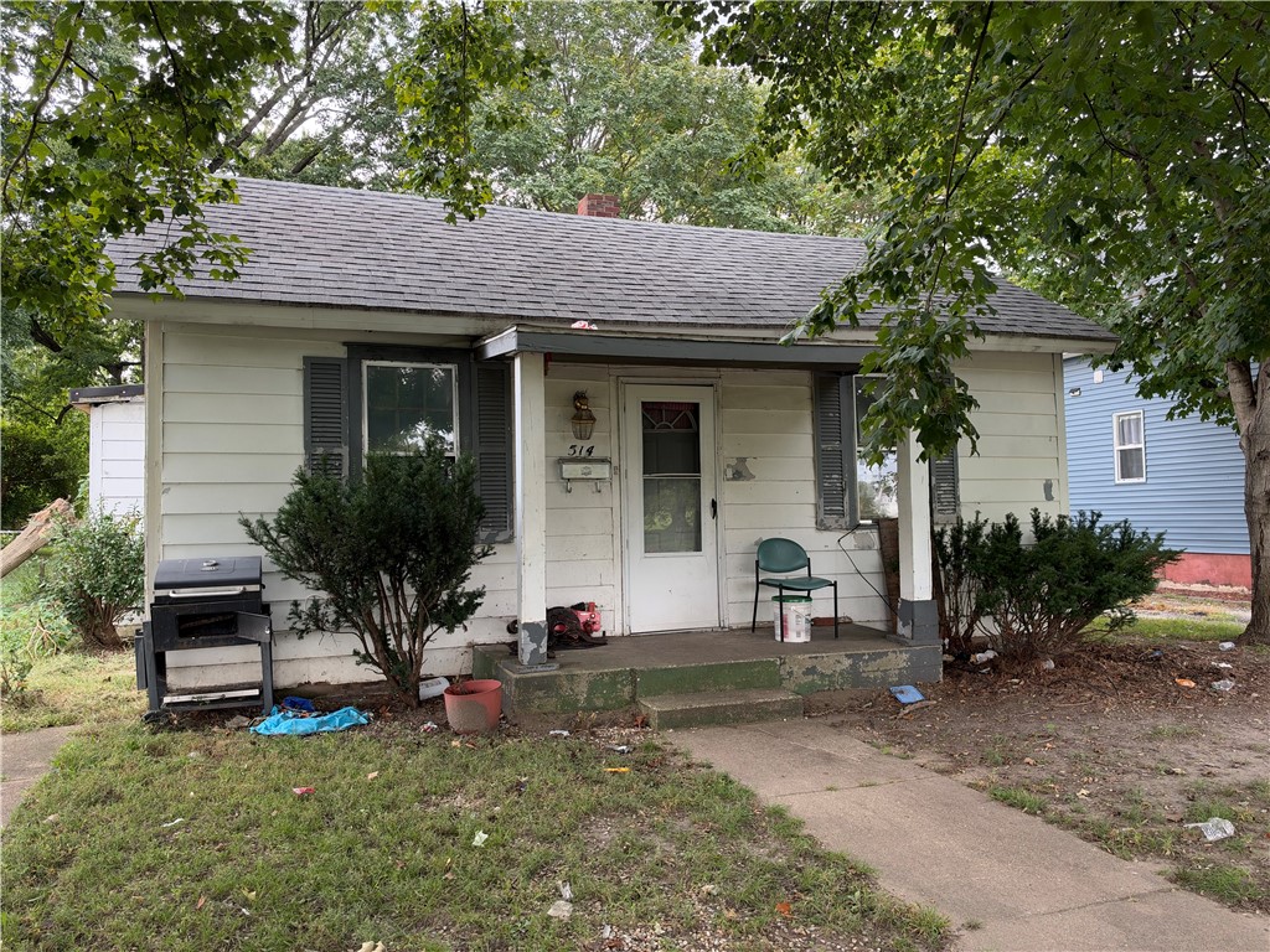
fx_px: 881
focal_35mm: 24
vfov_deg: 56.8
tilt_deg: +2.5
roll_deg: +1.4
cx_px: 635
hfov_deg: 71.6
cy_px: 476
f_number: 1.8
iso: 200
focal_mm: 6.93
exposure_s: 1/121
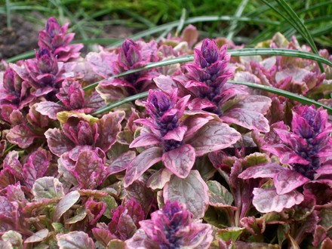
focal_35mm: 87
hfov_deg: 22.5
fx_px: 834
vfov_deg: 17.0
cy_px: 124
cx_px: 166
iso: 80
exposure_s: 1/105
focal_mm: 14.3
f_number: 4.3
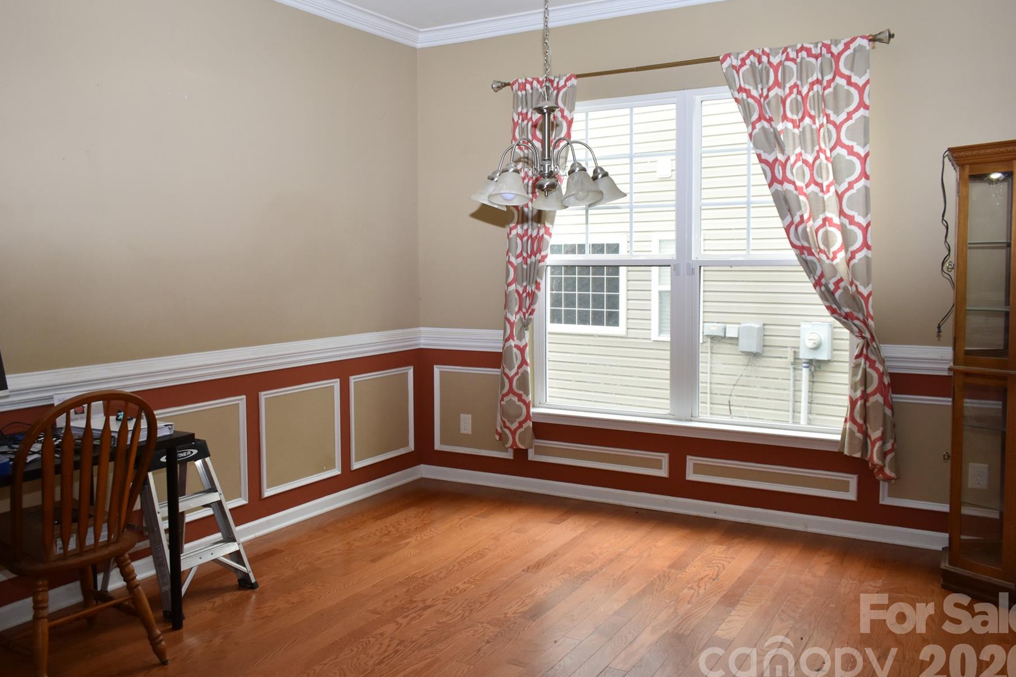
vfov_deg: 42.3
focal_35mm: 31
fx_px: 875
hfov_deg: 60.2
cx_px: 458
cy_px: 317
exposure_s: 1/200
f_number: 5
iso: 720
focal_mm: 18
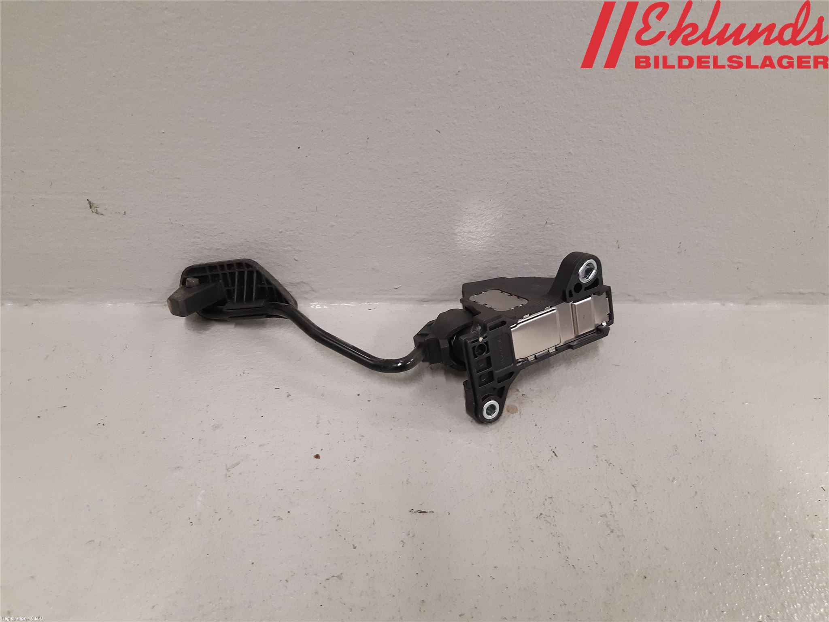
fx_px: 623
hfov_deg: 67.3
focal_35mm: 26
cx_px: 414
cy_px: 311
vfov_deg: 53.1
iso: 250
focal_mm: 3.93
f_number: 1.7
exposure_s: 1/50
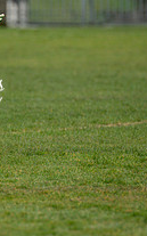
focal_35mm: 715
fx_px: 4593
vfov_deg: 2.9
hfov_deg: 1.8
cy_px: 66
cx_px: -73
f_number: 2.8
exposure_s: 1/640
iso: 1000
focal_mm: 250
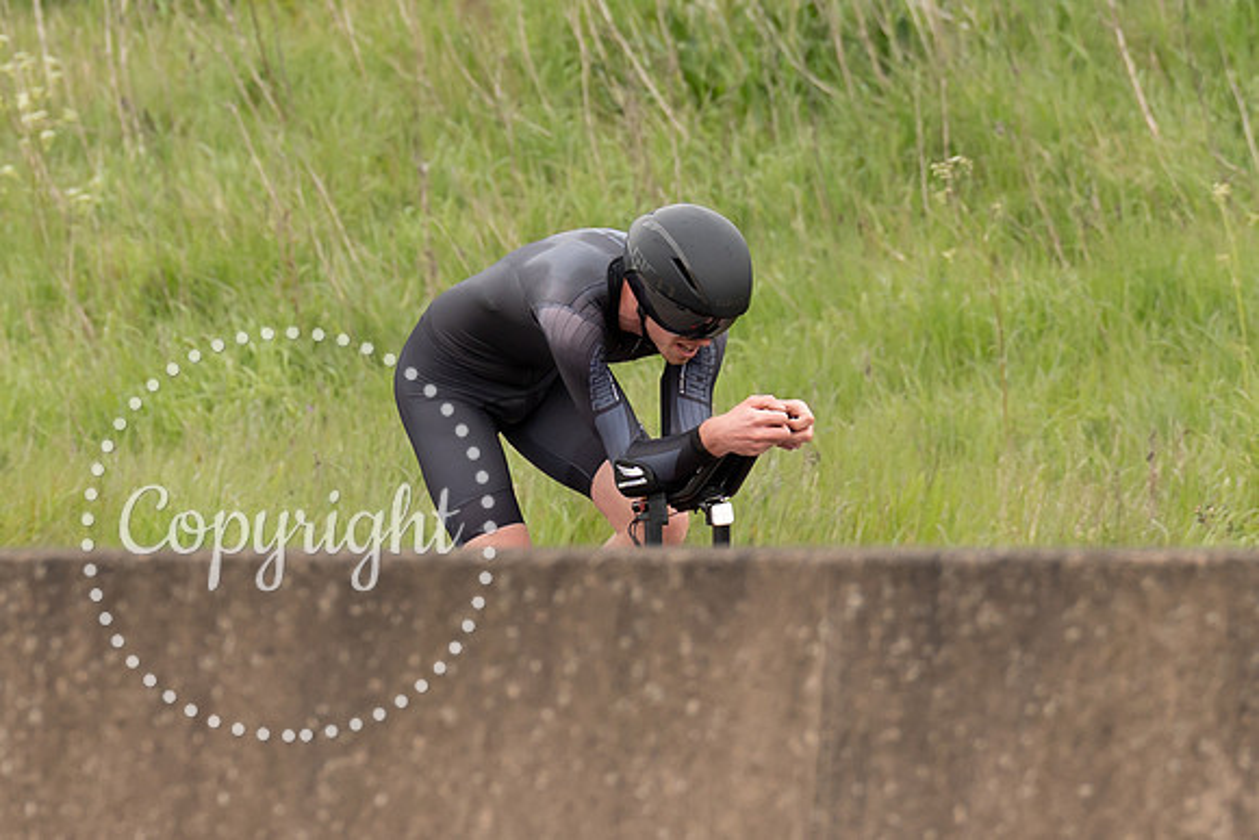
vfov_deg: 2.1
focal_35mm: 666
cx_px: 608
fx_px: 23284
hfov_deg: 3.1
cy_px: 315
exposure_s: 1/1000
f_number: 4
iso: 320
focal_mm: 200
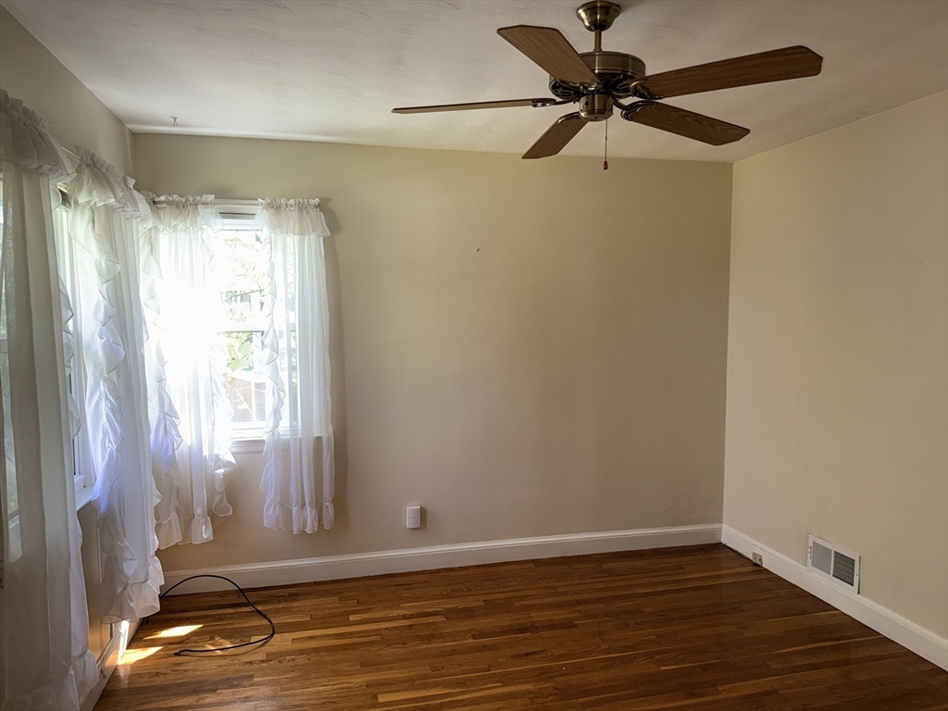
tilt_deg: -3.7
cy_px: 356
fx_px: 657
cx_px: 474
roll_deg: -0.1
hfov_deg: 71.6
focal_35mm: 24
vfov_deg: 56.8
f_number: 1.78
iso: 100
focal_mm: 6.76
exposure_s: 1/53
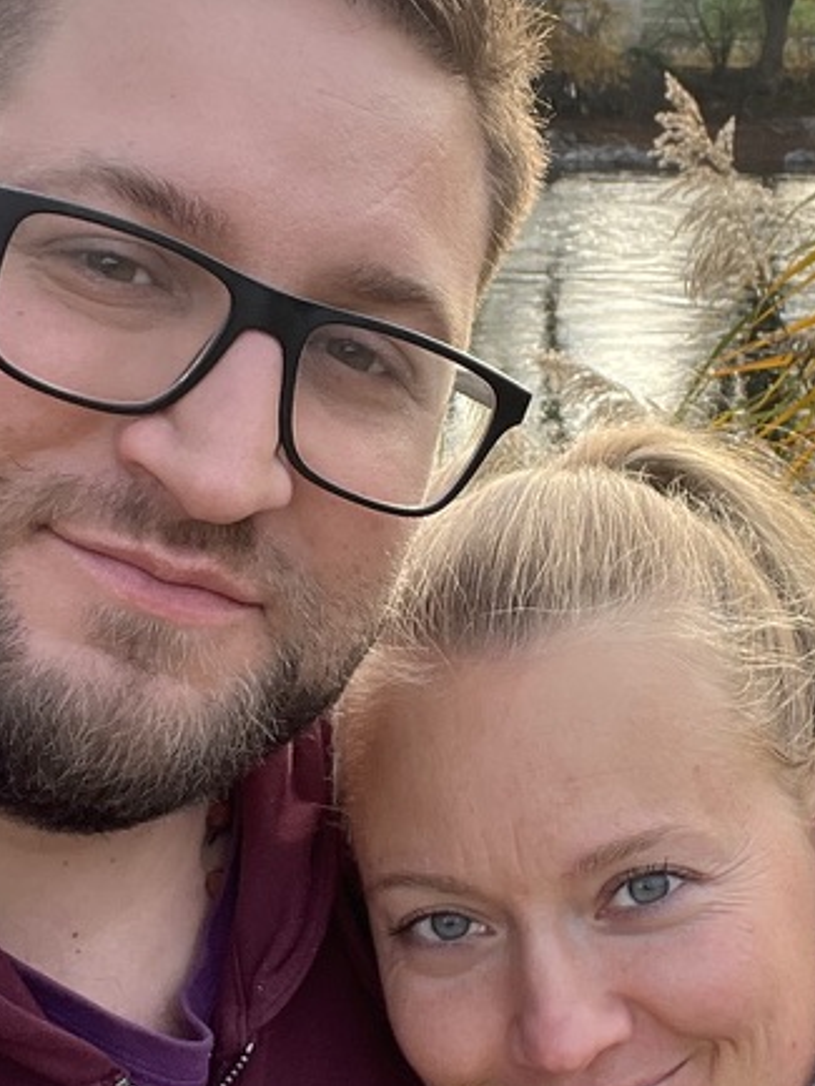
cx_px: 431
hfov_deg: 20.7
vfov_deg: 27.4
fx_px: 2228
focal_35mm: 71
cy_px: 557
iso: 50
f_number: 2.2
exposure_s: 1/170
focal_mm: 2.71
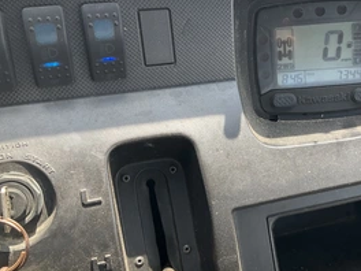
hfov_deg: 42.2
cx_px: 248
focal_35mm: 44
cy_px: 137
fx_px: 459
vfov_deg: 32.9
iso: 25
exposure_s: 1/212
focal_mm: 3
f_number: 1.8
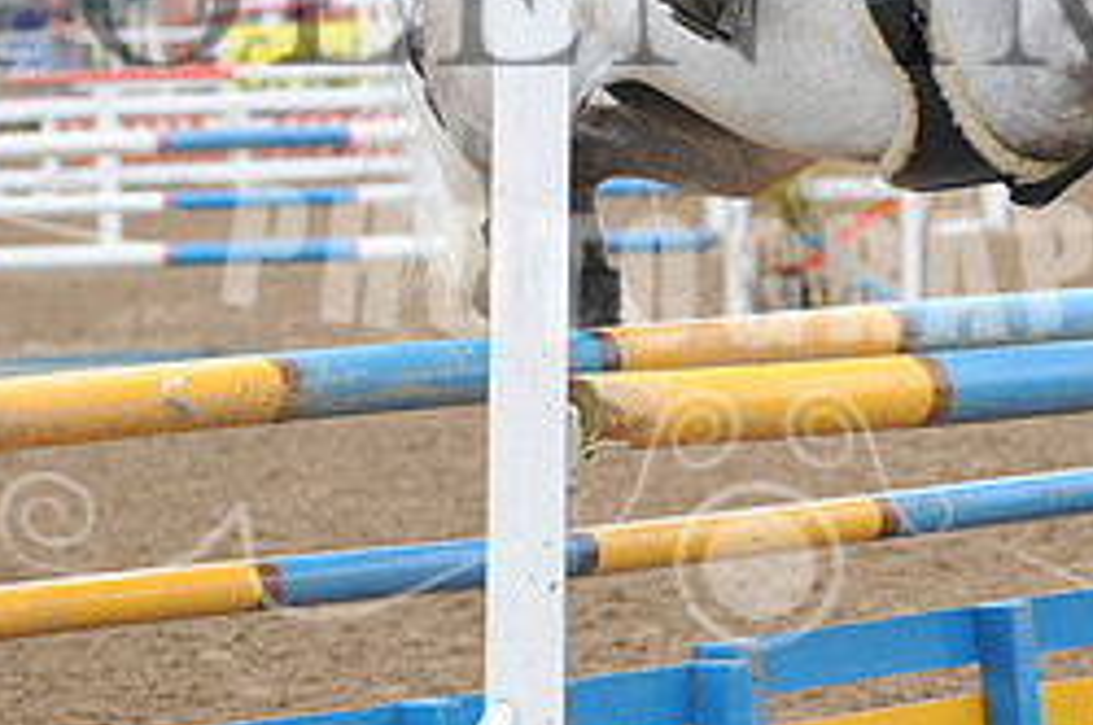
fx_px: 8581
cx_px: 761
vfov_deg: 4.8
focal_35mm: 283
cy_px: -57
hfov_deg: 7.3
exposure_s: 1/1000
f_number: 5.6
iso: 1000
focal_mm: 122
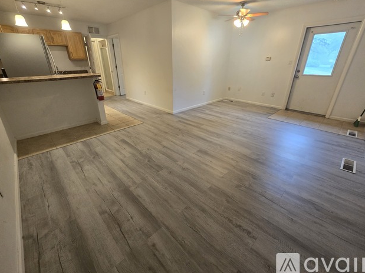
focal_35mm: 14
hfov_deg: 102.0
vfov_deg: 85.6
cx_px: 175
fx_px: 148
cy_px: 129
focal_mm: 2.2
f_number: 2.2
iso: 200
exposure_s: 1/60
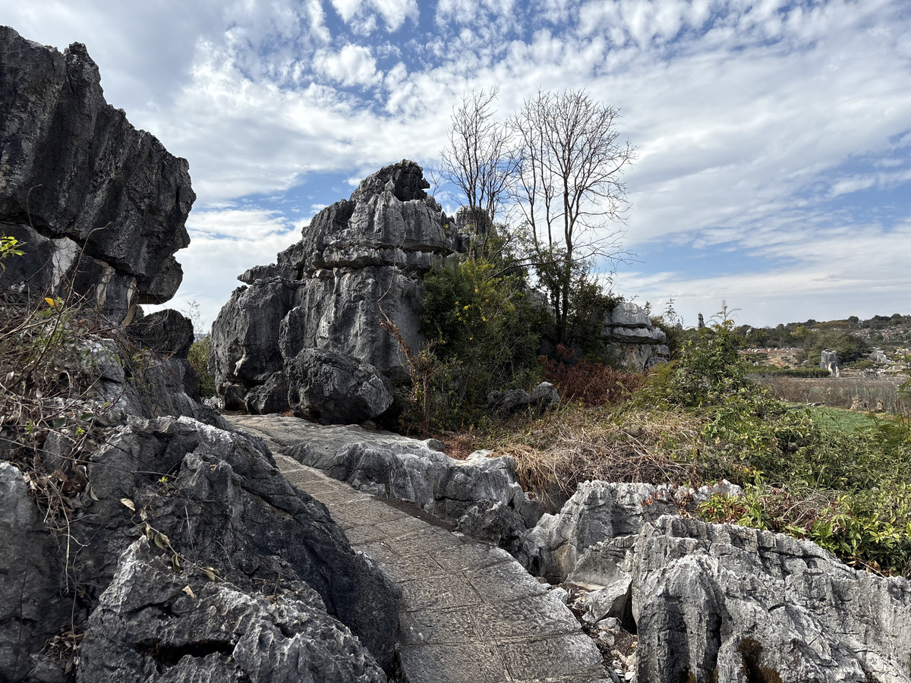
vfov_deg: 53.1
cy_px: 342
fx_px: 684
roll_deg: +1.3
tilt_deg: +1.3
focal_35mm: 26
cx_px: 456
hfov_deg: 67.3
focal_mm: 5.96
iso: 50
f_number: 1.6
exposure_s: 1/3279
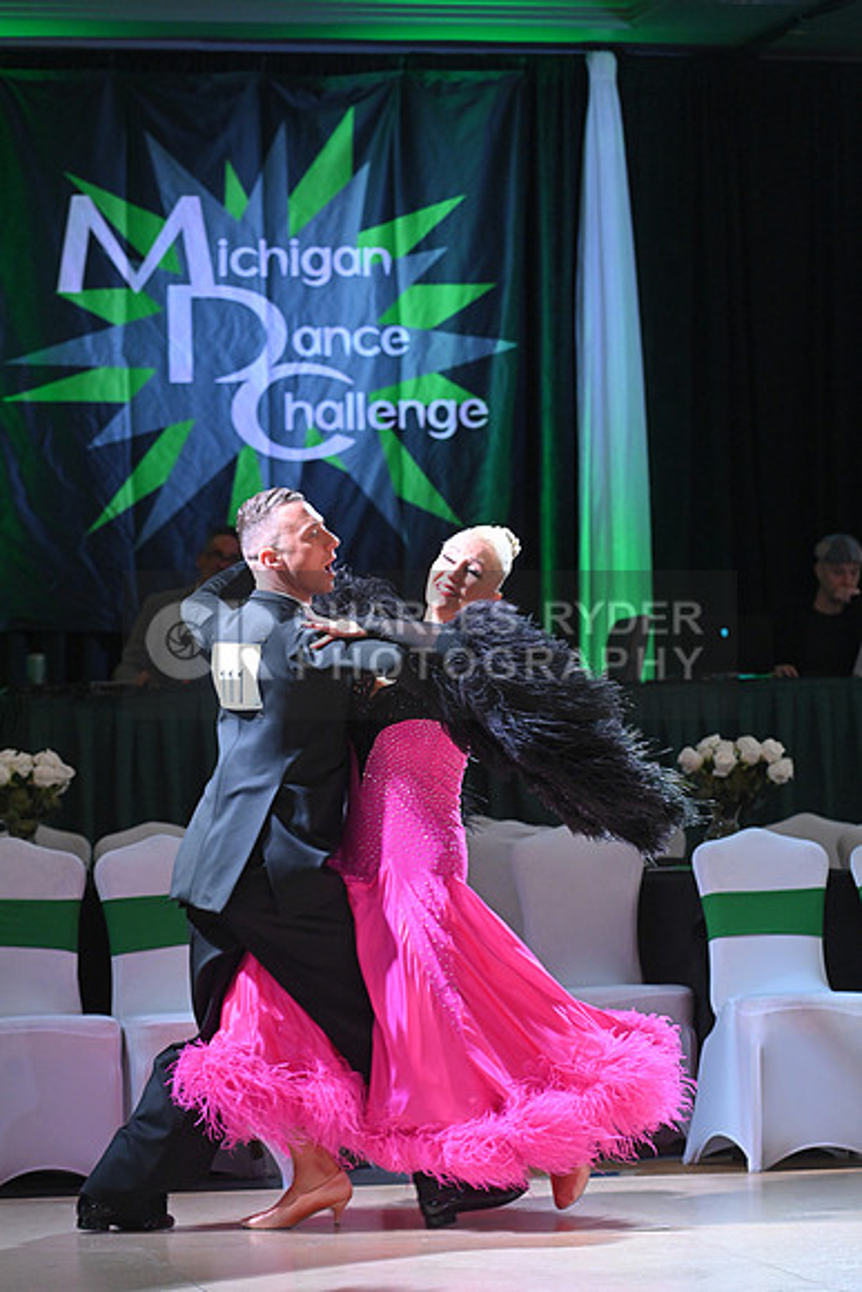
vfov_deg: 17.1
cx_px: 431
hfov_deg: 11.4
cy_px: 646
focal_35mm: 120
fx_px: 4307
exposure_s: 1/400
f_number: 5
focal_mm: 120
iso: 3200
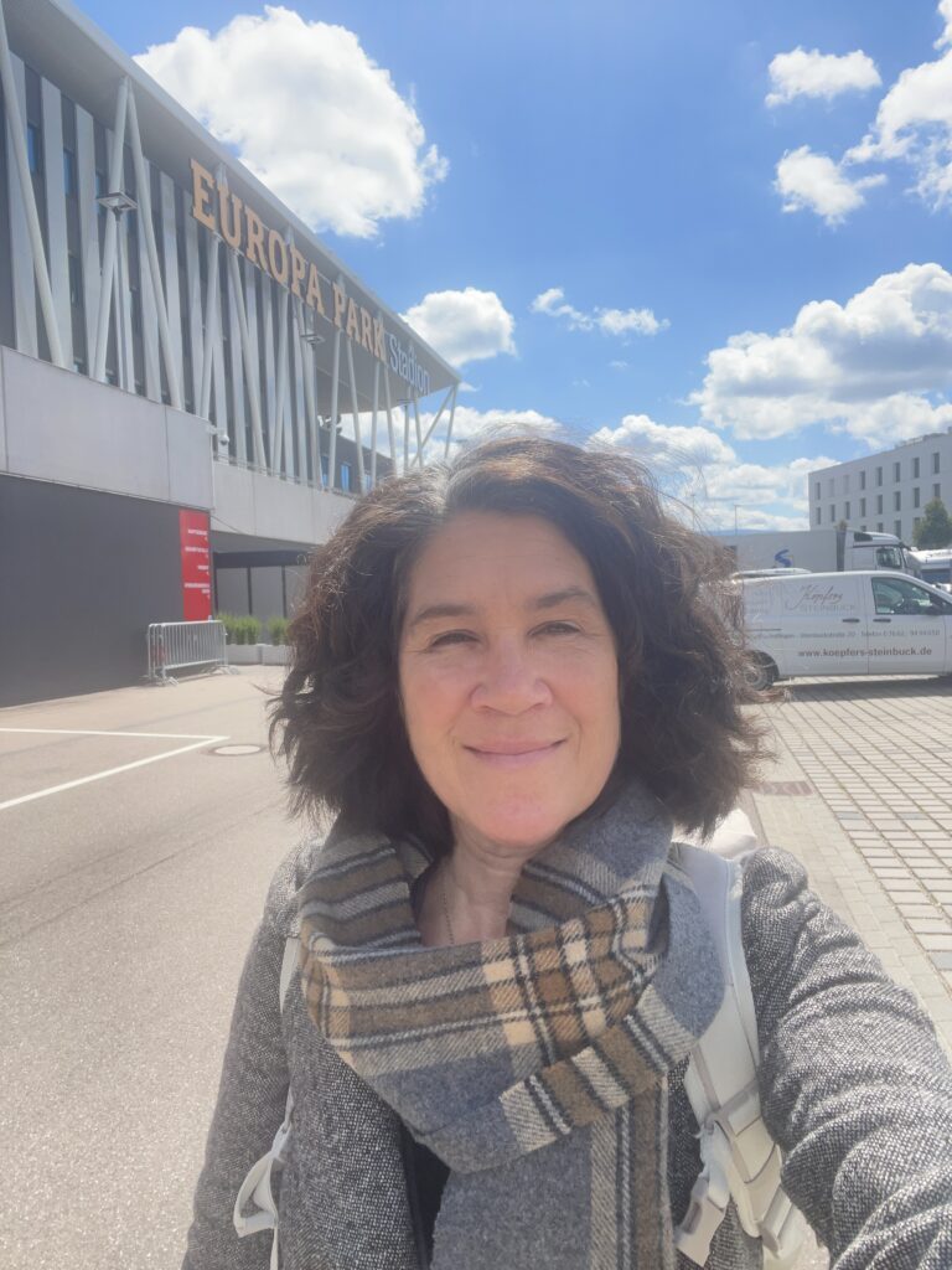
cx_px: 476
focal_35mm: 23
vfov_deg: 73.9
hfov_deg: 58.9
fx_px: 843
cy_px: 635
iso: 25
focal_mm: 2.71
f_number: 2.2
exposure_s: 1/607
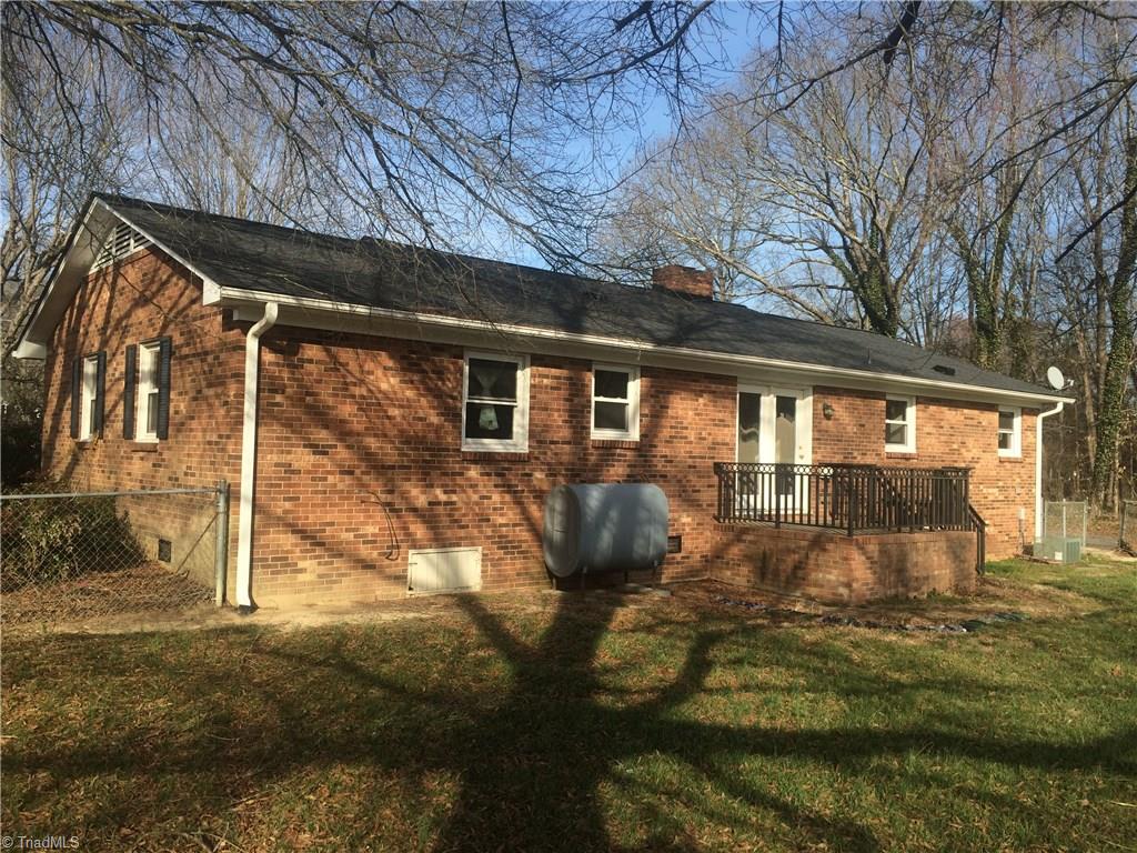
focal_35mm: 29
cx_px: 568
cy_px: 426
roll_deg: +0.0
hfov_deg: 61.7
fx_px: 953
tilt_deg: +0.2
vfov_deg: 48.2
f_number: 2.2
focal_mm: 4.15
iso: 32
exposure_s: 1/1244
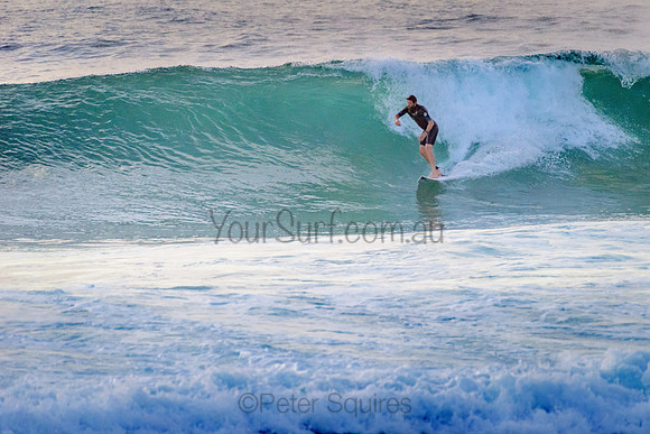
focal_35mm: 613
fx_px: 11067
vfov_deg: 2.2
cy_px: 169
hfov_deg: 3.4
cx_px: 398
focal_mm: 500
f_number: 5.6
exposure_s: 1/2000
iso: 1400
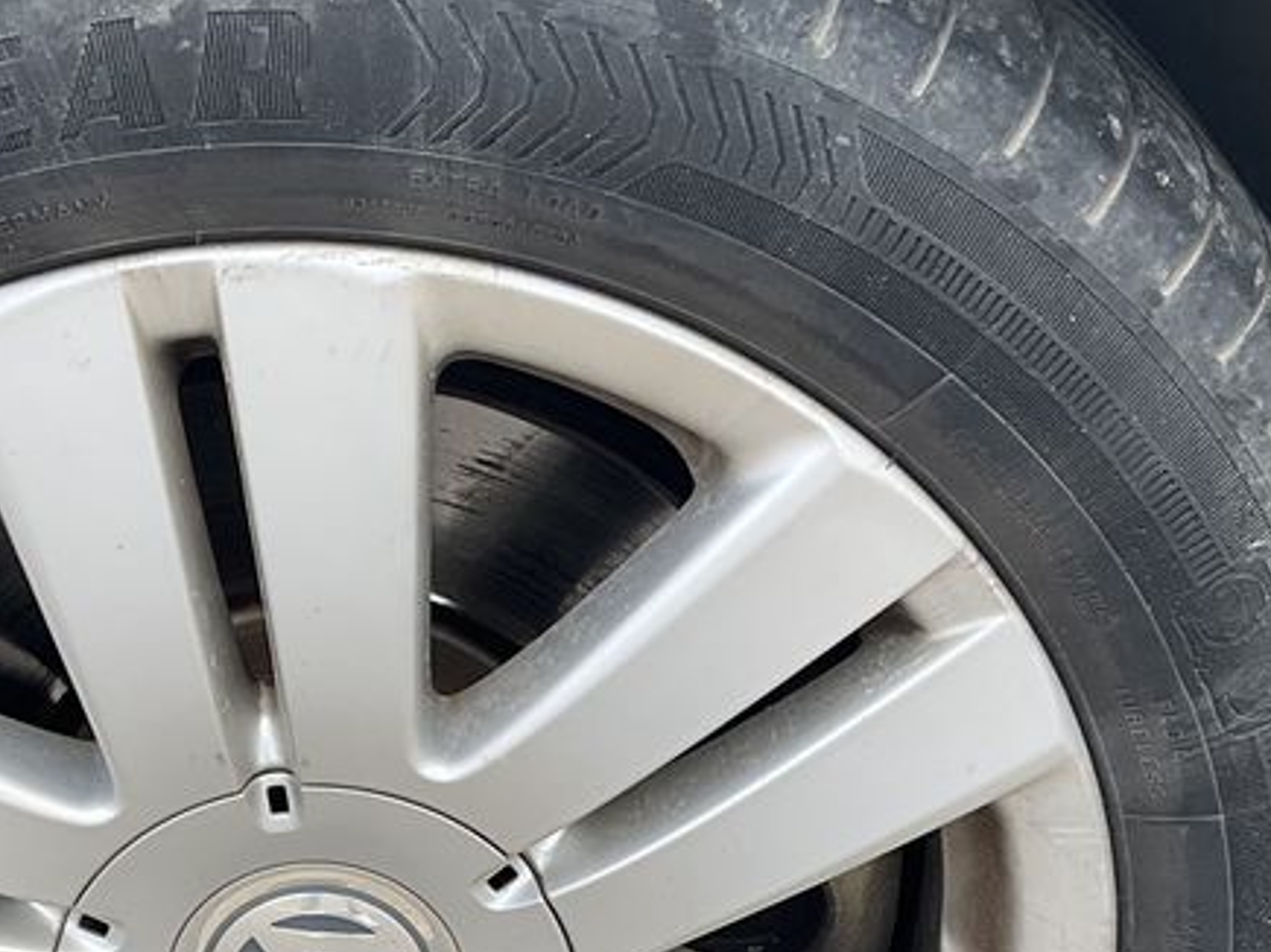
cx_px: 488
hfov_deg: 24.4
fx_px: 2937
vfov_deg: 18.0
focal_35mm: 80
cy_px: 929
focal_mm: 3
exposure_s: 1/495
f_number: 1.8
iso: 25
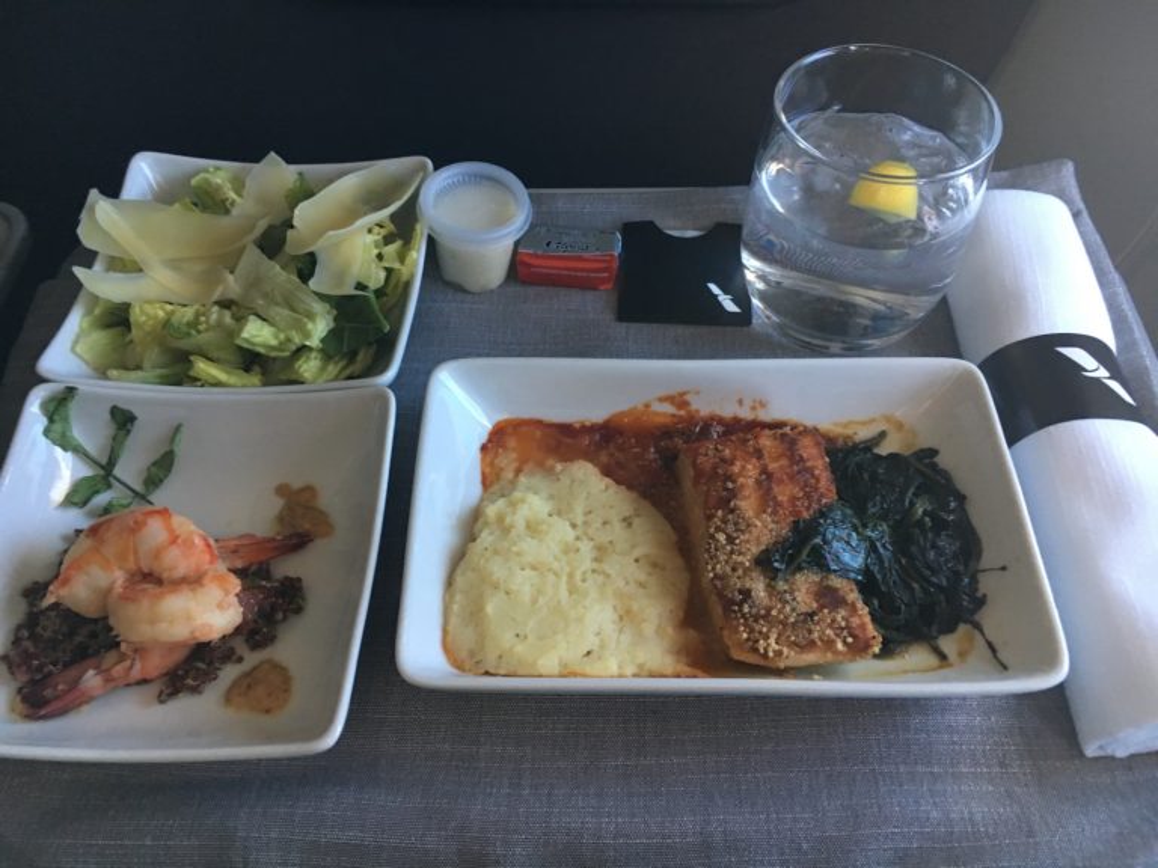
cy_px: 434
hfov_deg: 61.7
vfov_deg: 48.2
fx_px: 970
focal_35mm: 29
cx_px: 579
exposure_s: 1/30
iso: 125
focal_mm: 4.15
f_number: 2.2
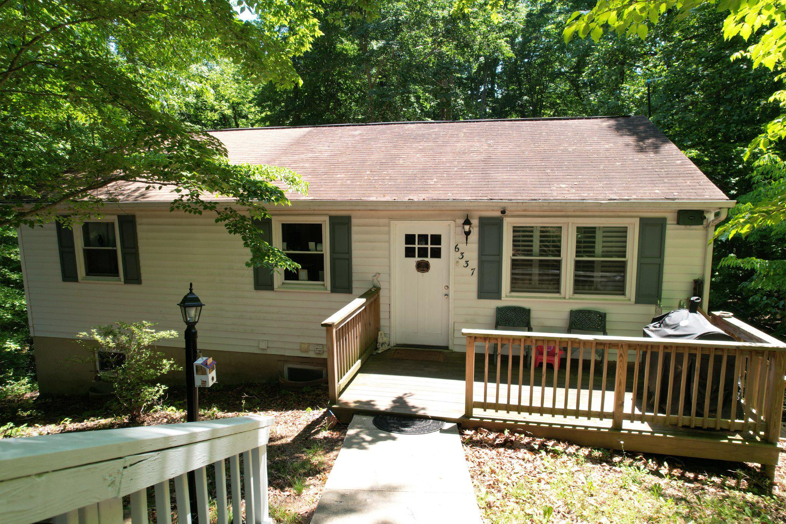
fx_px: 480
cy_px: 262
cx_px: 393
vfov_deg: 57.2
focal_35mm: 22
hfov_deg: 78.6
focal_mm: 8.38
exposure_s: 1/350
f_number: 2.8
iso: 100
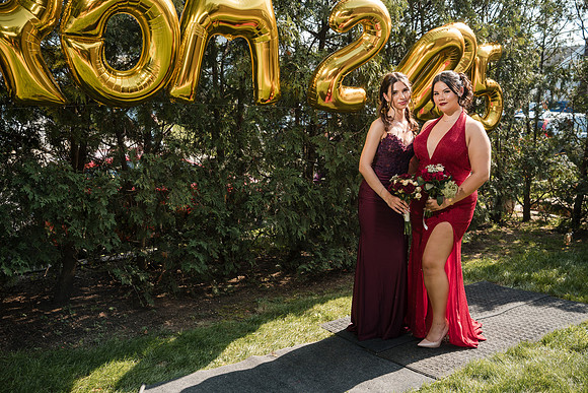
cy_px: 196
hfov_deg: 54.4
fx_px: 572
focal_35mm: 35
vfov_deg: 37.9
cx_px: 294
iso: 200
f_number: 5
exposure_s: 1/250
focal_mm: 35
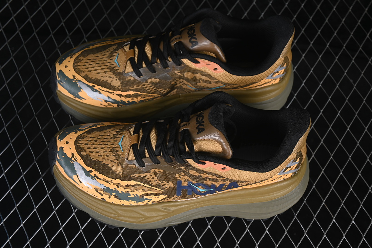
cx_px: 186
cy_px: 124
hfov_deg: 27.0
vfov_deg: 18.2
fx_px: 775
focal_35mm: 75
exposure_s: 1/60
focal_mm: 50
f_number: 7.1
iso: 160
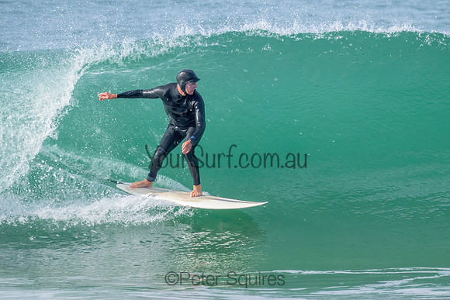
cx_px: 267
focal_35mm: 1101
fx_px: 13762
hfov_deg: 1.9
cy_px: 108
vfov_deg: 1.2
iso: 1800
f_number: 11
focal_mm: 800
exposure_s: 1/2000
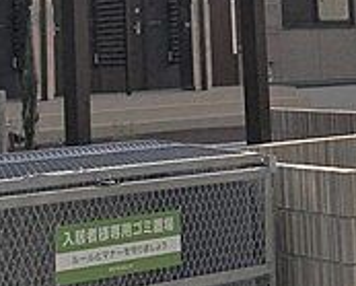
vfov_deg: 14.8
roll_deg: +2.2
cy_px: -45
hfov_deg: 18.9
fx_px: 1066
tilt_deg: +6.6
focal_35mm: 101
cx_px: 126
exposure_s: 1/5988
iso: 20
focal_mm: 3.99
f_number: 1.8
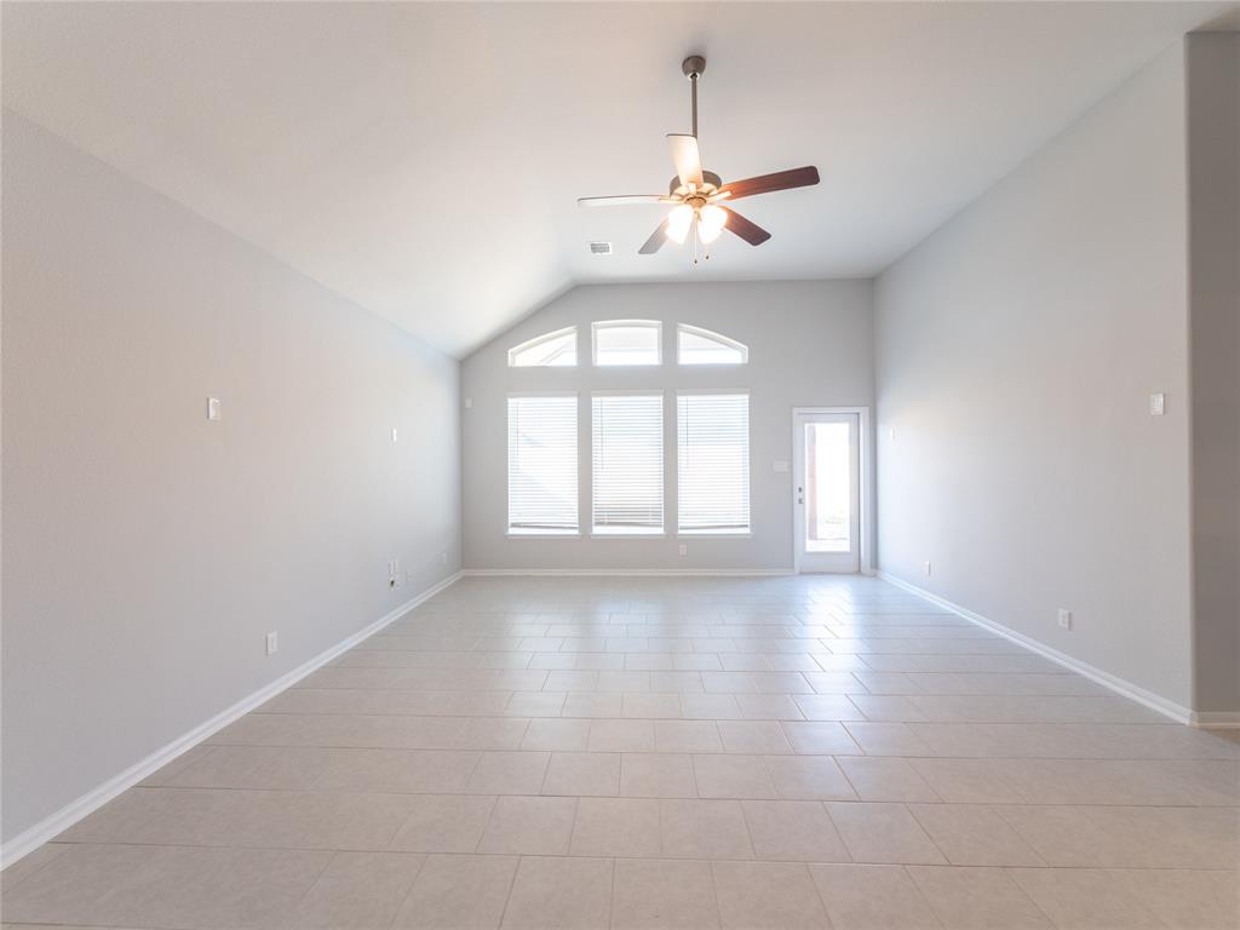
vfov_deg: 85.7
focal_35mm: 14
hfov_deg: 102.1
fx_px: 502
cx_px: 620
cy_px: 465
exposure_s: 1/10
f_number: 8
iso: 200
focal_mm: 7
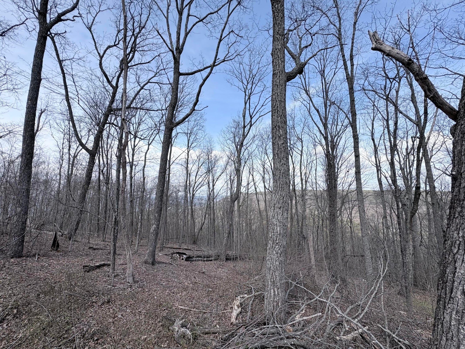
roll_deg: +0.1
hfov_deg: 102.1
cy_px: 174
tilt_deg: +6.5
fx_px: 188
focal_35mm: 14
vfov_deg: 85.7
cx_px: 232
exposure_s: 1/1637
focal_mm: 2.22
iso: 40
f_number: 2.2
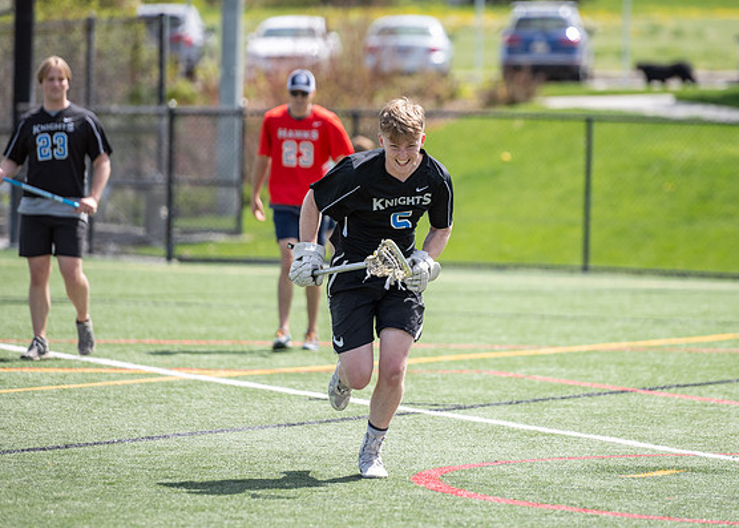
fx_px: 5121
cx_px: 446
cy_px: 236
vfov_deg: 5.9
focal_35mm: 244
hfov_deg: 8.3
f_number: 2.8
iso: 125
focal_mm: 200
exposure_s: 1/2000
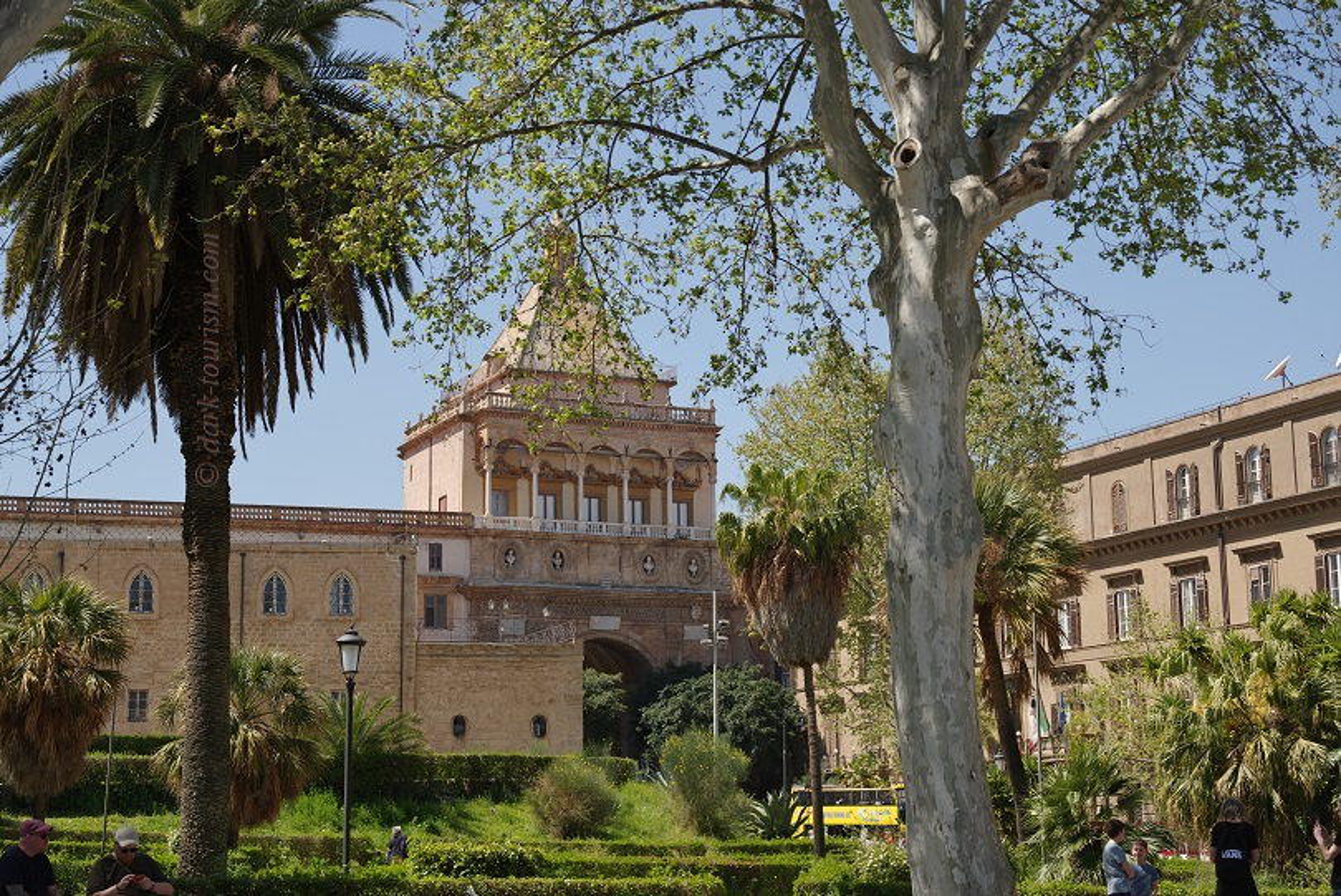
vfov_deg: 23.4
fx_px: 2162
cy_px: 448
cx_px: 670
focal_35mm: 58
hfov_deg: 34.5
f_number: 5
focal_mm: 58
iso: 100
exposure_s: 1/500
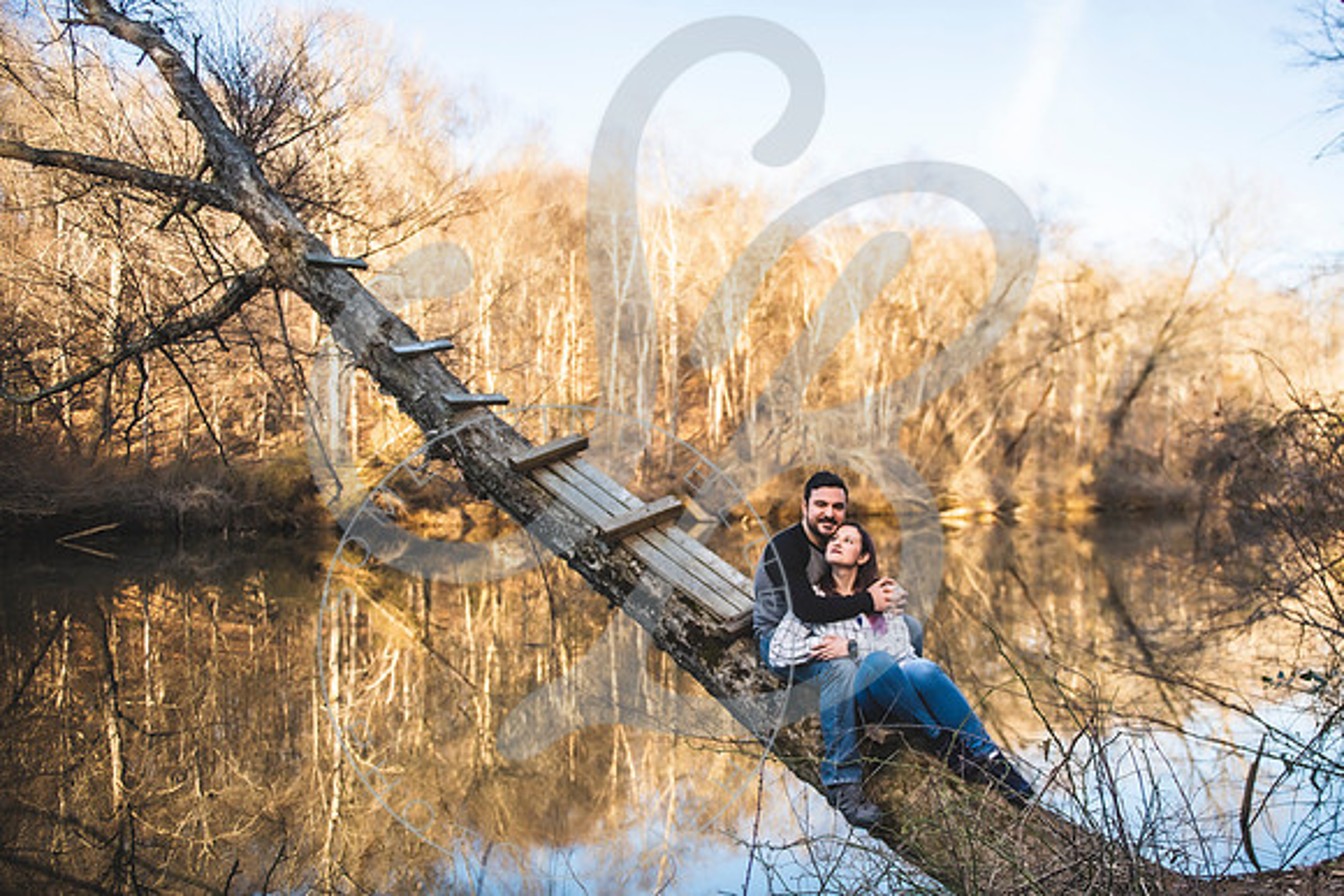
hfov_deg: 67.3
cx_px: 754
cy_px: 503
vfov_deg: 48.0
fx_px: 1006
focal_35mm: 27
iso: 100
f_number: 2.8
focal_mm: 24
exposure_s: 1/320
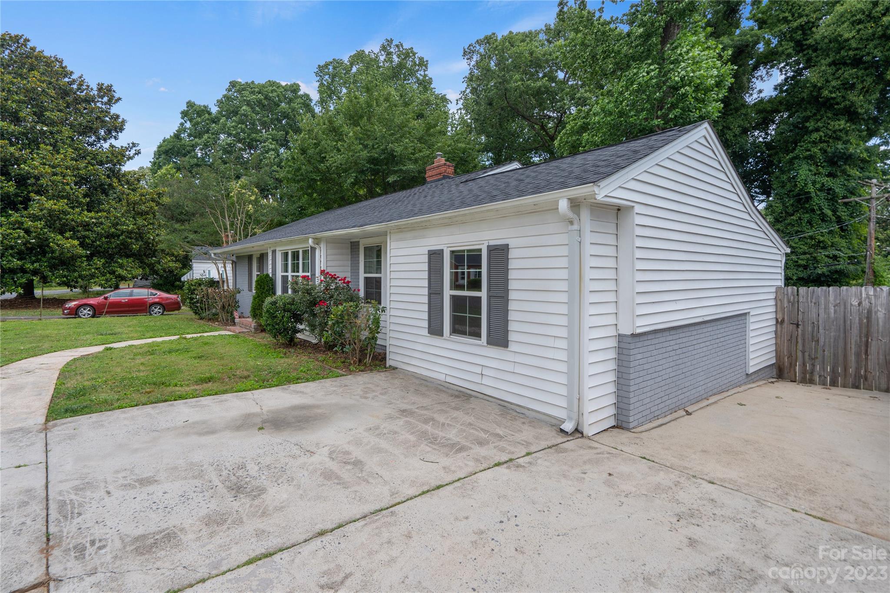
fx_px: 395
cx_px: 445
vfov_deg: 73.7
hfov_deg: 96.7
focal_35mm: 16
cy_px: 296
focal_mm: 16
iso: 100
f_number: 9
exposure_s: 1/125
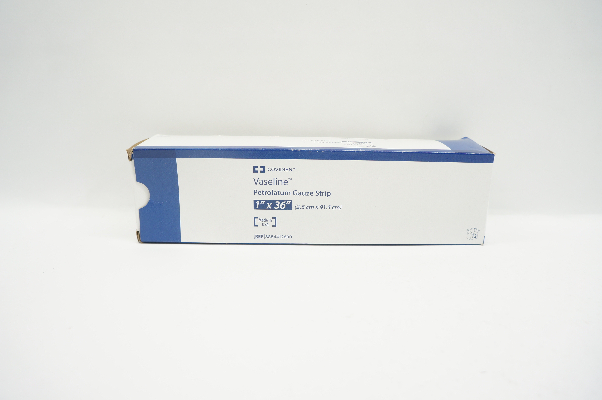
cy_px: 200
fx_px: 451
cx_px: 301
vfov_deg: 47.8
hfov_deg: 67.4
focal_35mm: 27
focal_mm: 18
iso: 200
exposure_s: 1/40
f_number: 5
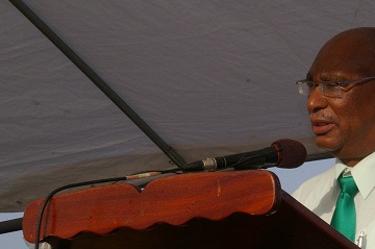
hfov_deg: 14.8
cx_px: 308
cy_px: 111
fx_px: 1434
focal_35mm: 138
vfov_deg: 9.9
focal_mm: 55
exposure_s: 1/180
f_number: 19
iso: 400
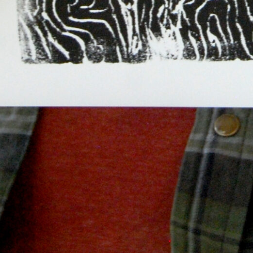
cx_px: 246
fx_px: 2324
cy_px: -121
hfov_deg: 6.2
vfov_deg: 6.2
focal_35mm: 281
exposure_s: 1/8
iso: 1100
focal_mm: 45
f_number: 5.3
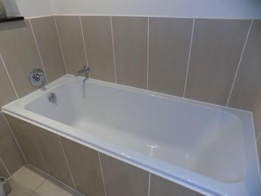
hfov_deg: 73.9
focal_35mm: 23
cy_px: 98
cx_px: 130
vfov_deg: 58.9
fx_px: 173
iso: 400
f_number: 3.1
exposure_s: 1/30
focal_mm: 4
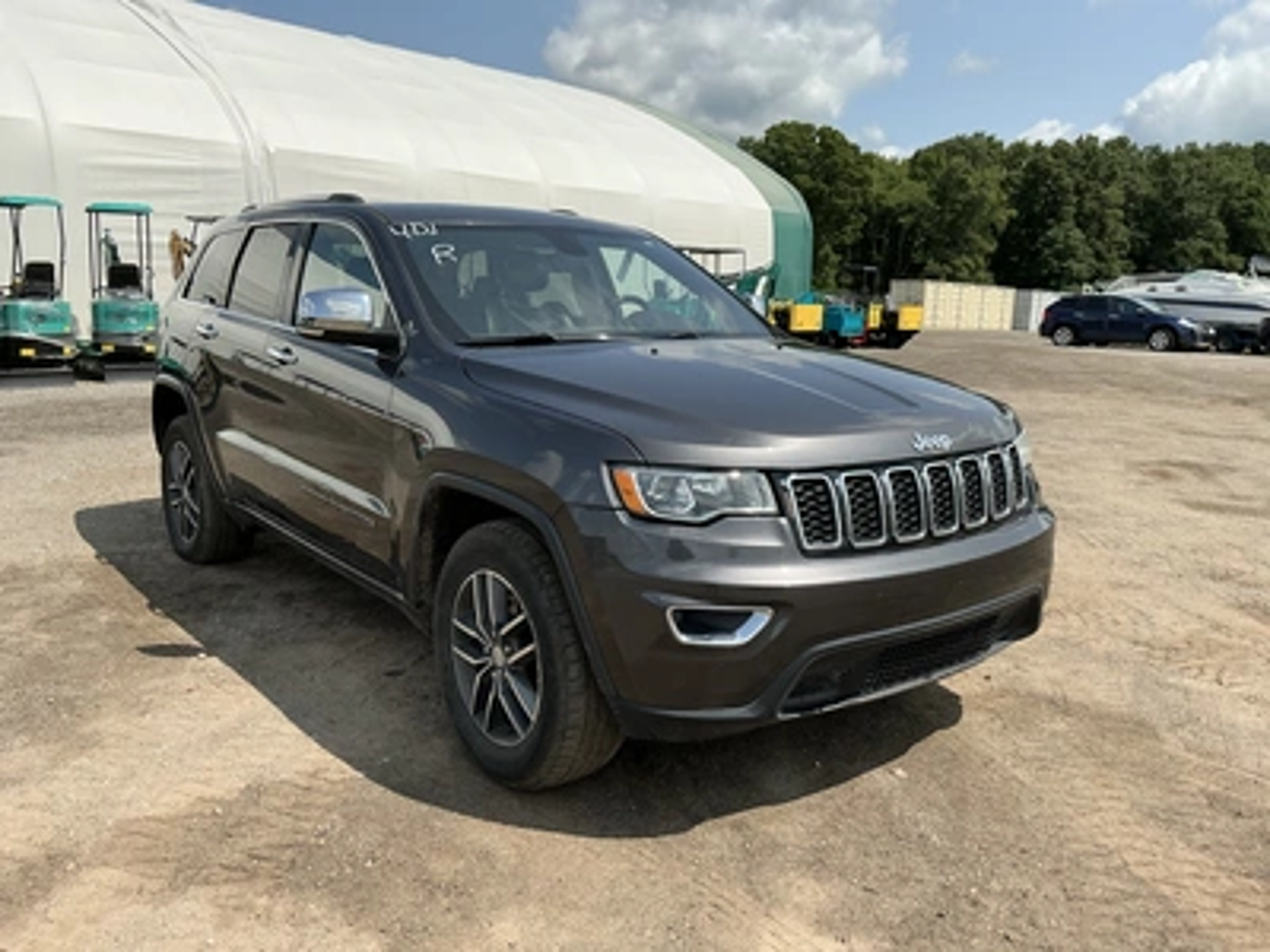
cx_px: 635
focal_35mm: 28
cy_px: 476
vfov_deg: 49.7
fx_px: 1027
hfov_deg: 63.4
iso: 25
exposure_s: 1/1984
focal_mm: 3
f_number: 1.8
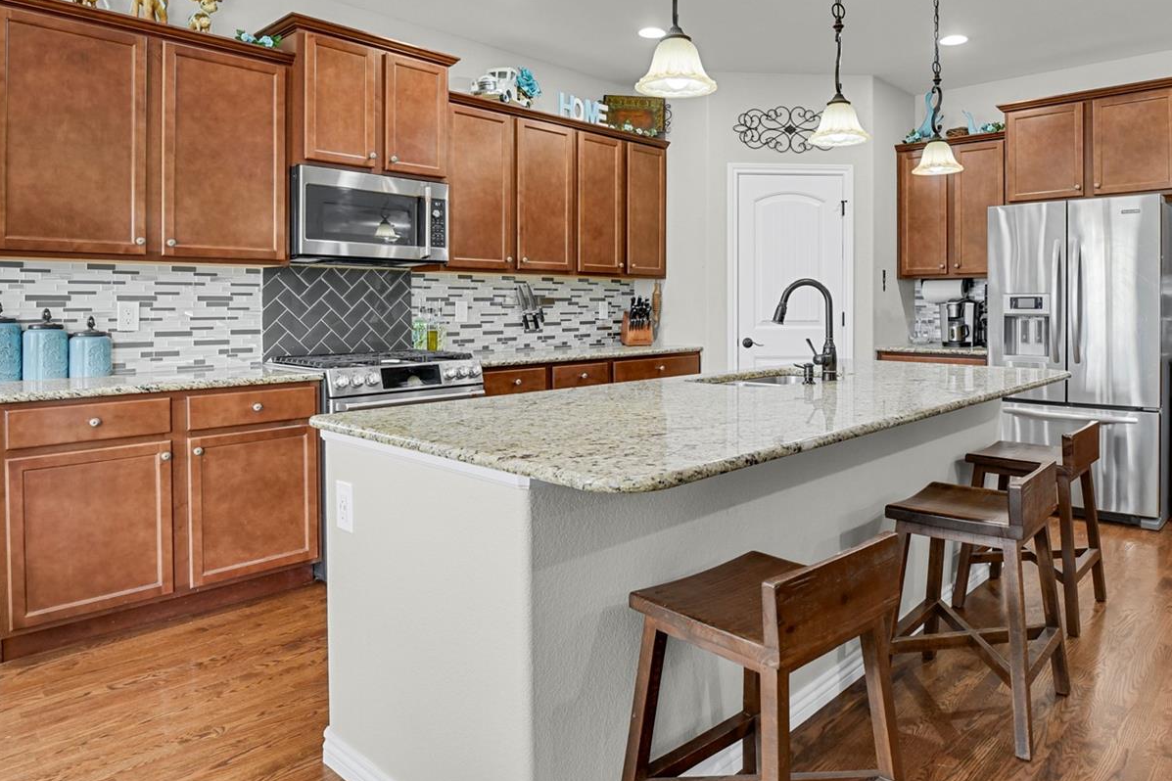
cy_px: 311
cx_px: 680
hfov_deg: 75.6
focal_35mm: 23
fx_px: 749
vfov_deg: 54.7
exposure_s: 1/20
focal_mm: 17
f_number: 8
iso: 7200
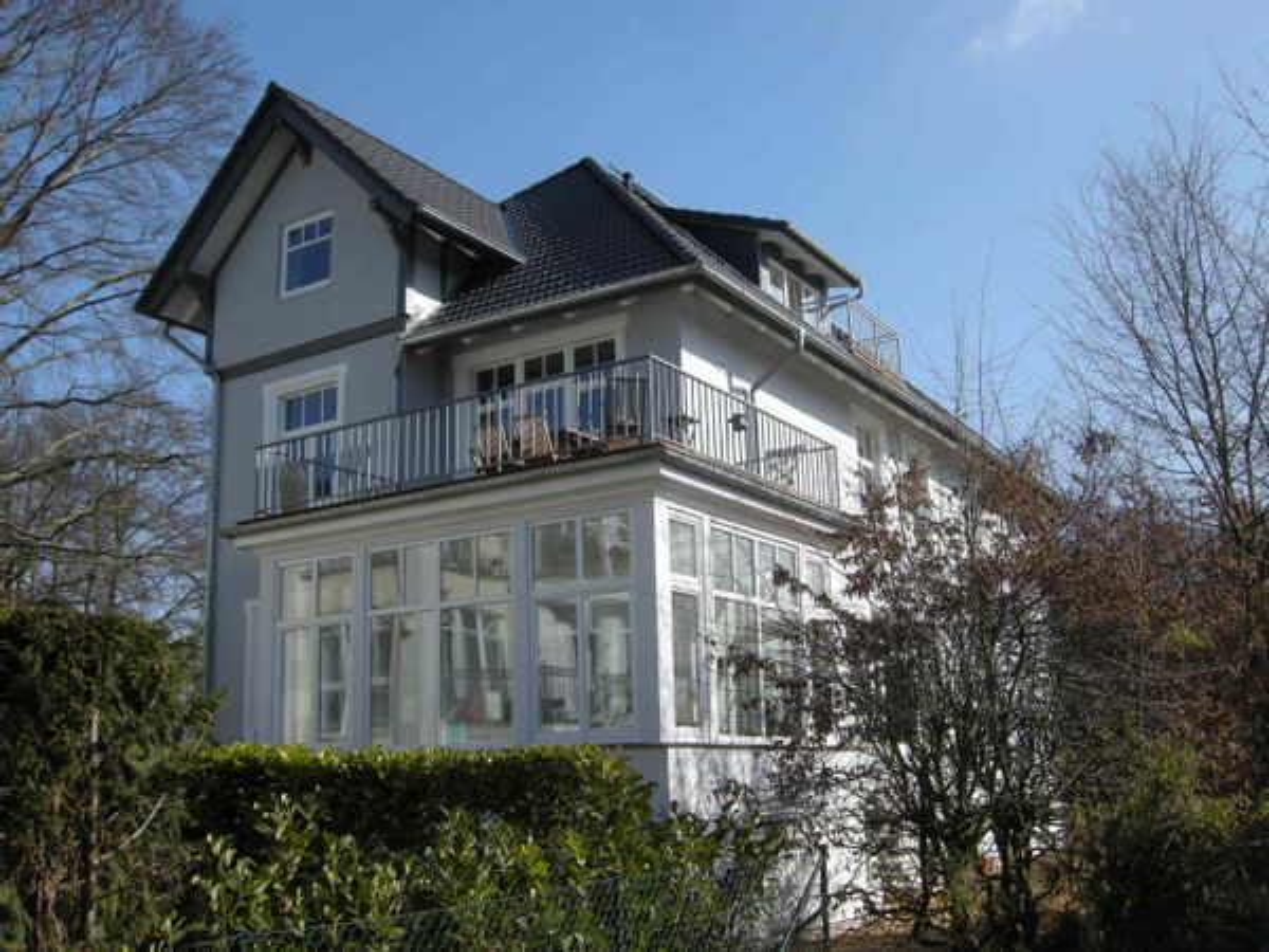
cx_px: 634
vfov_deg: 40.7
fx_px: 1283
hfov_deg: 52.6
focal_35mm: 35
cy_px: 476
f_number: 5.4
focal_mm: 7.5
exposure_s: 1/270
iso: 64
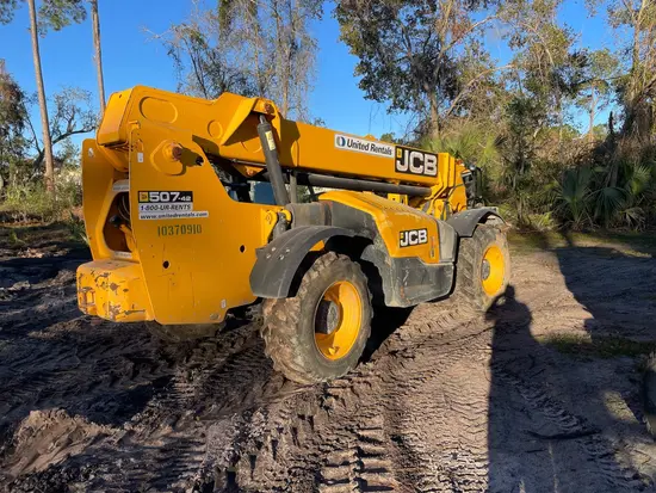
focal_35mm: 26
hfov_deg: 67.3
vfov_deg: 53.1
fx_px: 493
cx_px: 328
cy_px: 246
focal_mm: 4.2
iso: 32
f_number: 1.6
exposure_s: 1/1490
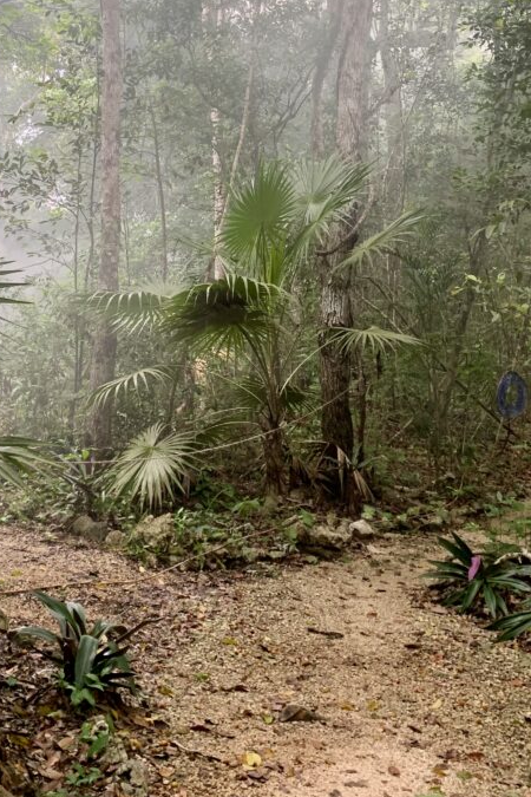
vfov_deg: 46.3
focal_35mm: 41
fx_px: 907
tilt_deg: +8.9
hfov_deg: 32.3
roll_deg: -1.9
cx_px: 173
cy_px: 239
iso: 125
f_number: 1.8
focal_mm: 4.25
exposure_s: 1/60
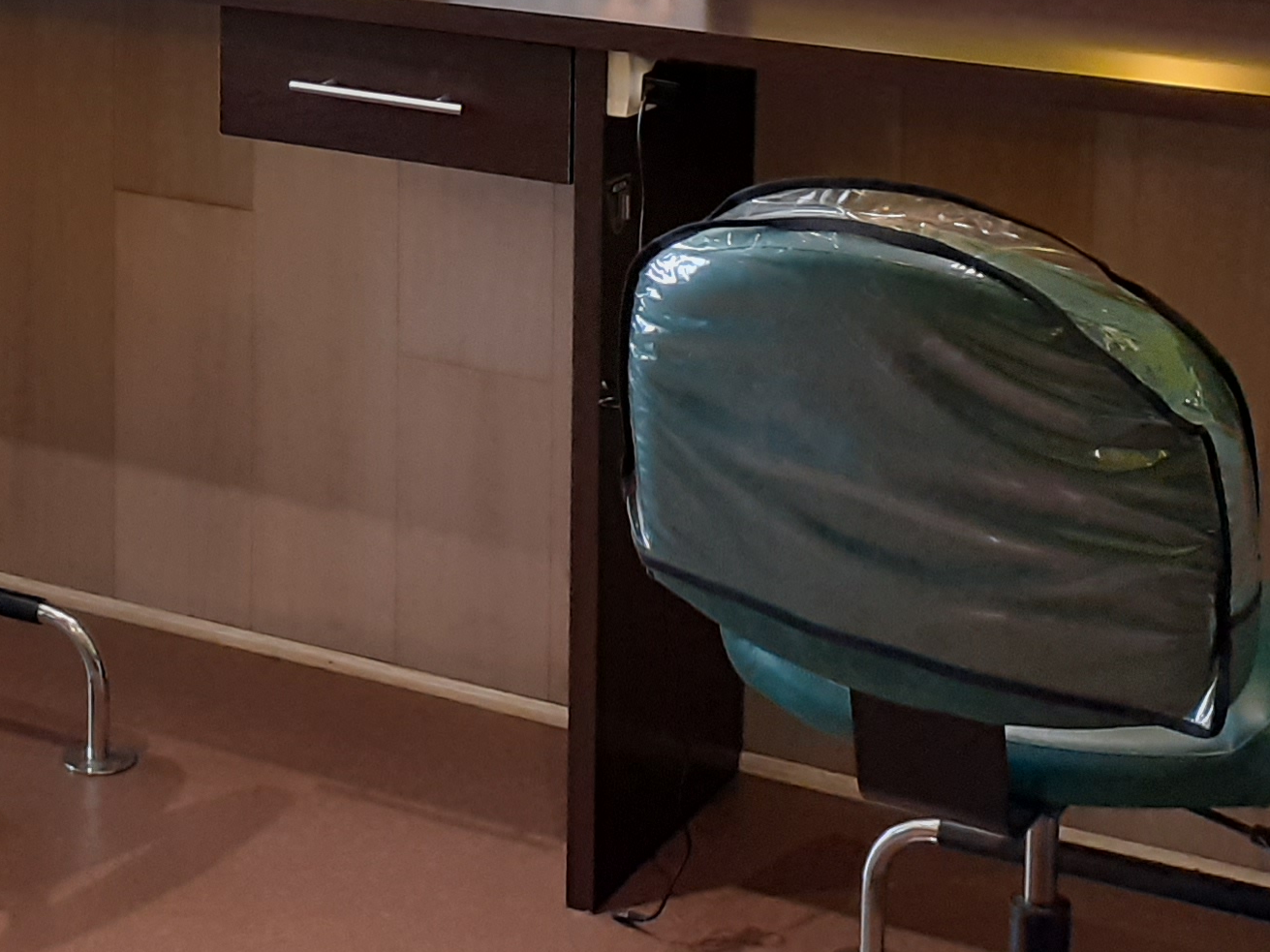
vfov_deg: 16.6
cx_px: 117
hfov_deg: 22.4
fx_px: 3118
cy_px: -187
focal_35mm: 85
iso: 100
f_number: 1.9
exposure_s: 1/50
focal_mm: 3.6
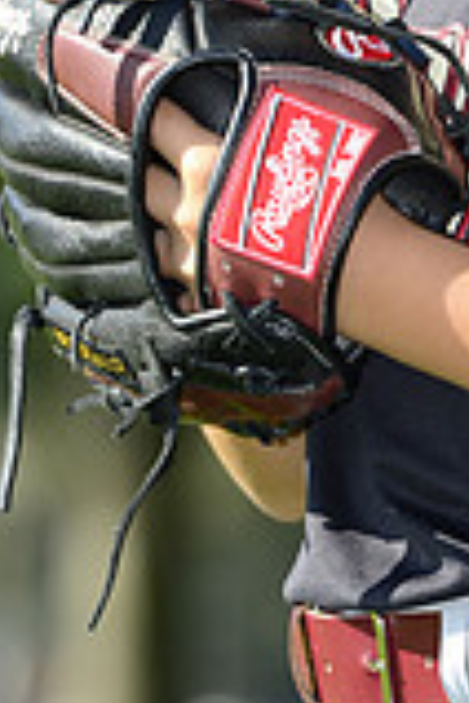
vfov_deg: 3.1
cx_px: 476
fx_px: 13170
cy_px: -265
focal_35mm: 674
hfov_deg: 2.0
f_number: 5.6
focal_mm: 185
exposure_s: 1/500
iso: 200
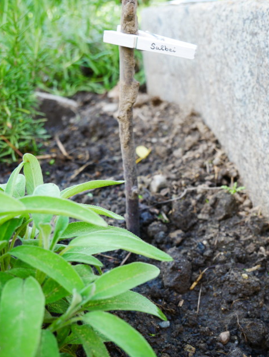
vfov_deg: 40.4
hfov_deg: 30.9
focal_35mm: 47
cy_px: 187
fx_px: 486
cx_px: 132
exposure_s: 1/80
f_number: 5
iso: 200
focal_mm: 22
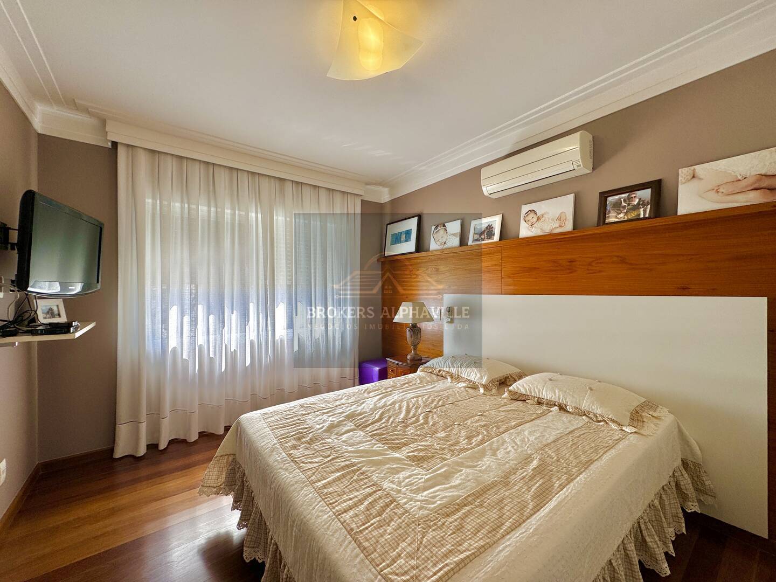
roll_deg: +0.9
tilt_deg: +0.0
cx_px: 388
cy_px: 291
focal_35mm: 14
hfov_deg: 102.1
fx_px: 314
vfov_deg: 85.7
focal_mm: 2.22
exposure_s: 1/160
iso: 40
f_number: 2.2
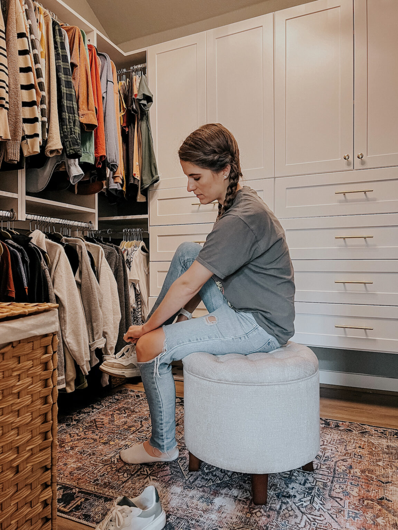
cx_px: 199
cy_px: 265
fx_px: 399
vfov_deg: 67.3
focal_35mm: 26
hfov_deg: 53.1
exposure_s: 1/60
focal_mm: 5.7
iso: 400
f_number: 1.5
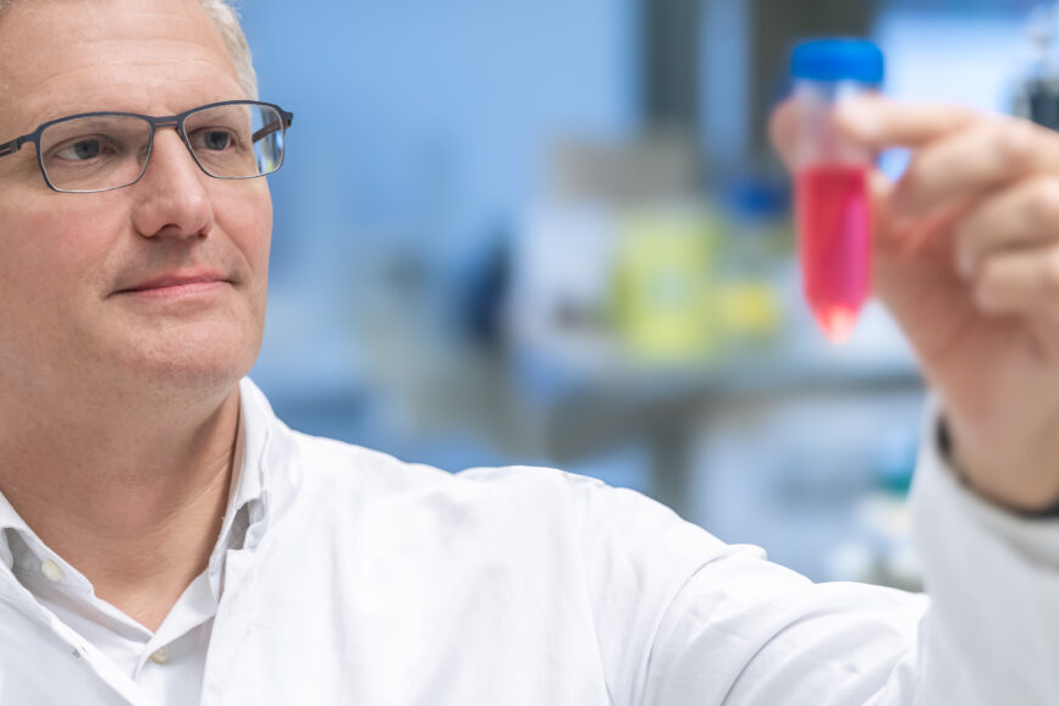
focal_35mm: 214
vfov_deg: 6.4
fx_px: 6295
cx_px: 443
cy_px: 293
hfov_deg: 9.6
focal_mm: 160
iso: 640
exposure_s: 1/125
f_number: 2.8
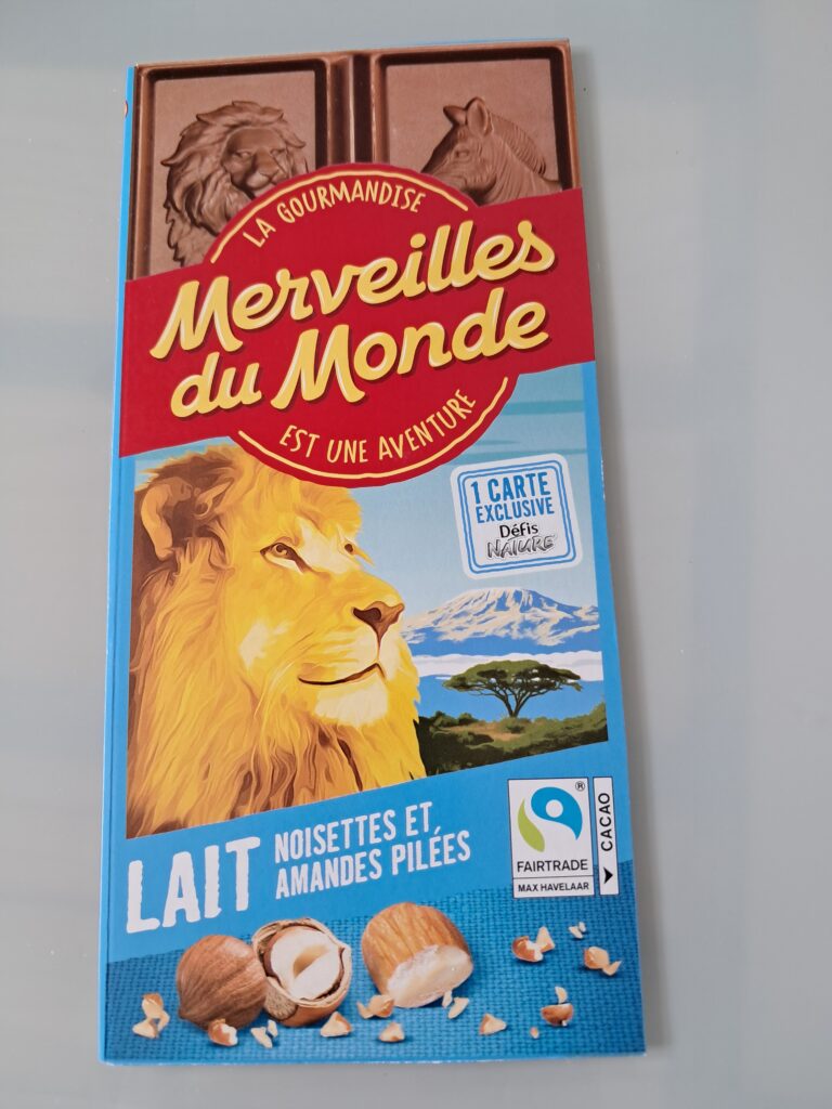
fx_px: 865
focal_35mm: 27
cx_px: 416
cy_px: 554
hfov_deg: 51.4
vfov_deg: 65.3
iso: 125
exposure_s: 1/60
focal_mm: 4
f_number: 1.8
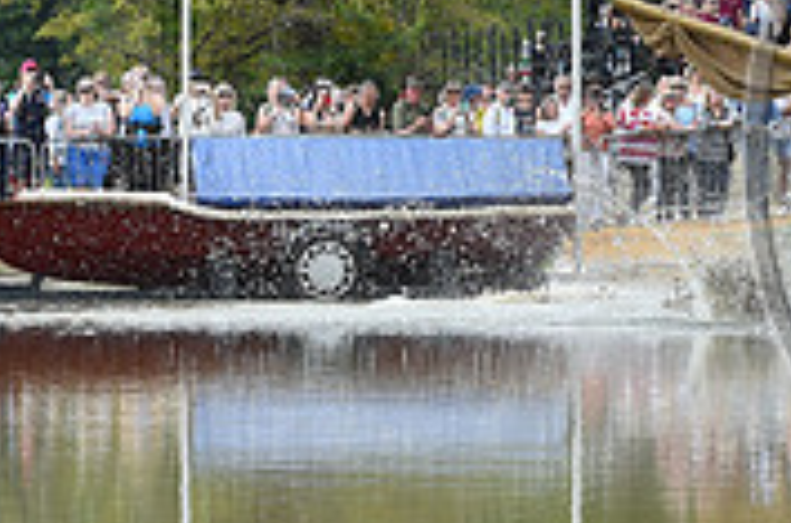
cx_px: 1153
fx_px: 5040
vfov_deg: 5.9
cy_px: 98
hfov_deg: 8.8
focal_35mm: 230
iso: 640
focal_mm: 70
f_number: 5.6
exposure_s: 1/1250
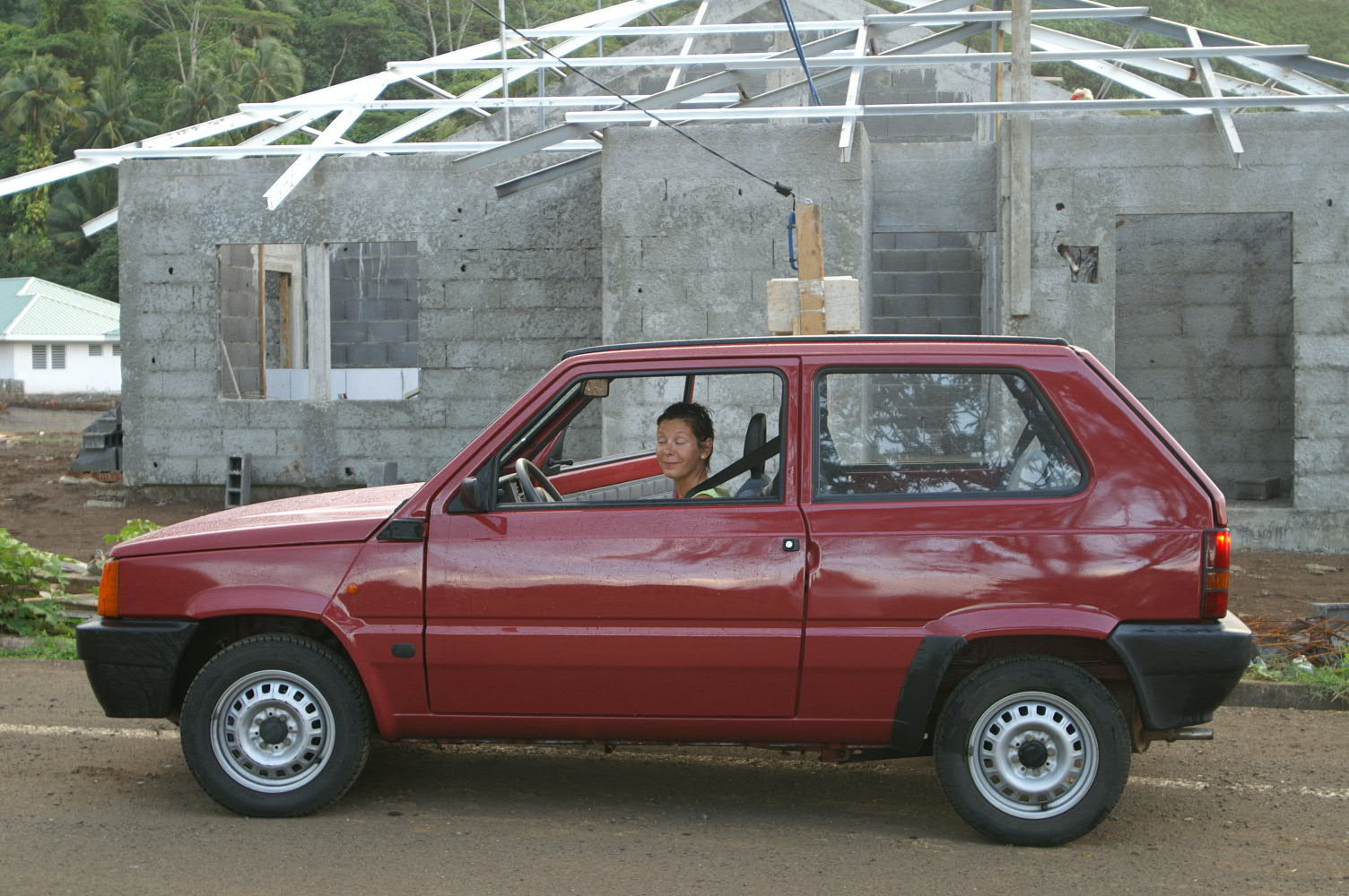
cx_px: 674
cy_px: 448
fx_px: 1966
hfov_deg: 37.9
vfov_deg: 25.7
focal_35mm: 52
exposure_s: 1/40
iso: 100
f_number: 5
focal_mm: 35
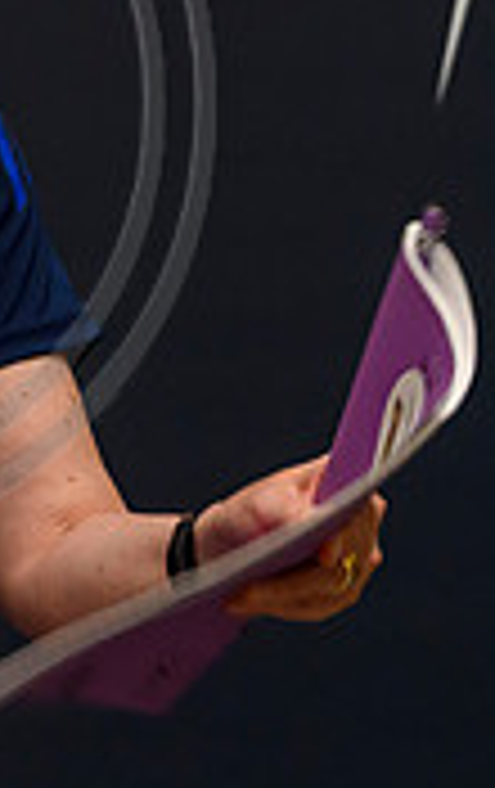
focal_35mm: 449
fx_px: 9652
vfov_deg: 4.7
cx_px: -347
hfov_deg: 2.9
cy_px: 55
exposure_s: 1/400
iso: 4000
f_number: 3.5
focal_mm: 115
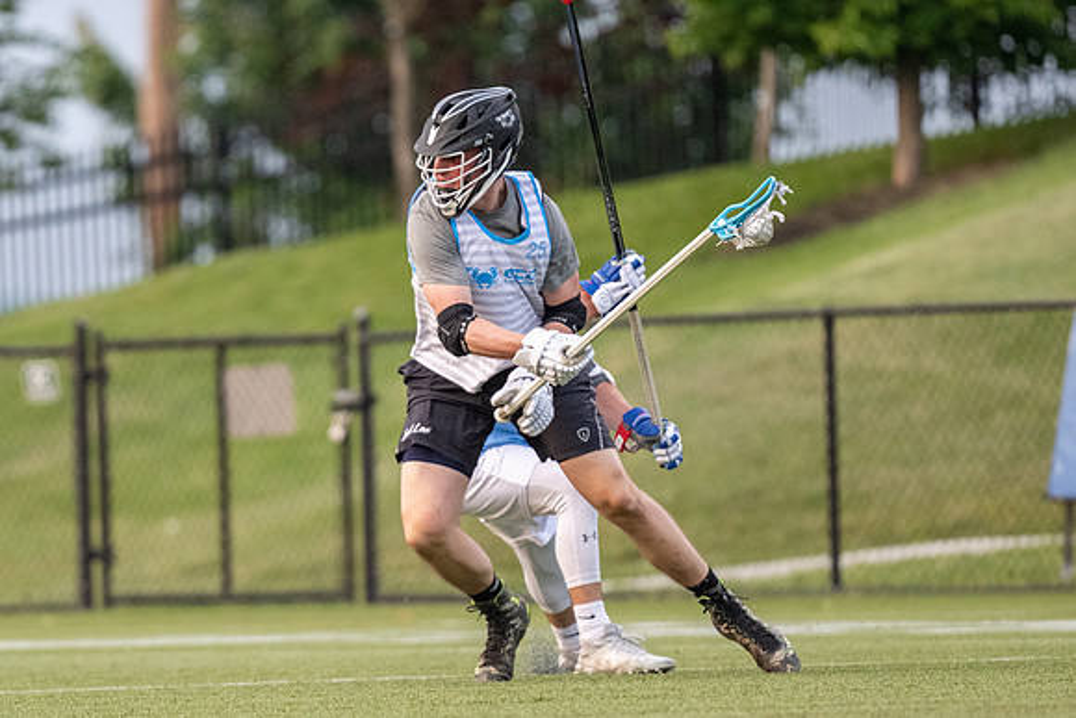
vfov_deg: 1.8
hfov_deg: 2.7
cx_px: 416
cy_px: 334
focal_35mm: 767
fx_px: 22928
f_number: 5.6
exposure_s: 1/1000
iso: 2800
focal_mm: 500
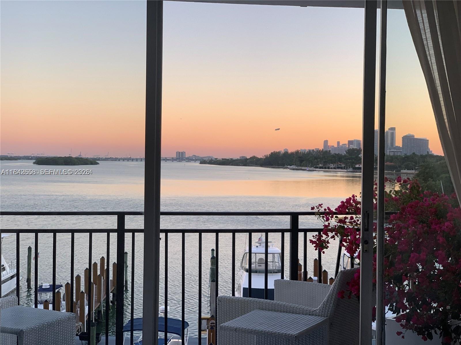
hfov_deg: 36.8
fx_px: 693
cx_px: 230
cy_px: 172
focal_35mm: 52
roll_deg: -1.0
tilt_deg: +0.2
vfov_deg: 28.0
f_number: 2.4
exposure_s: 1/122
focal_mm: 6
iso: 64
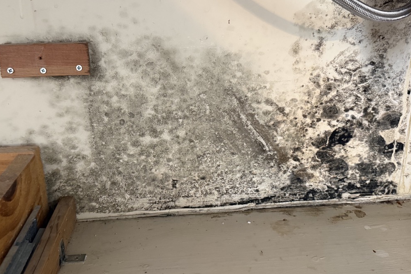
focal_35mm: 32
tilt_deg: -17.0
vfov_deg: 41.0
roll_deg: -0.3
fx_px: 365
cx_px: 206
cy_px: 118
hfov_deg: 58.7
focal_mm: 6.76
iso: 640
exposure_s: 1/60
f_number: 1.78
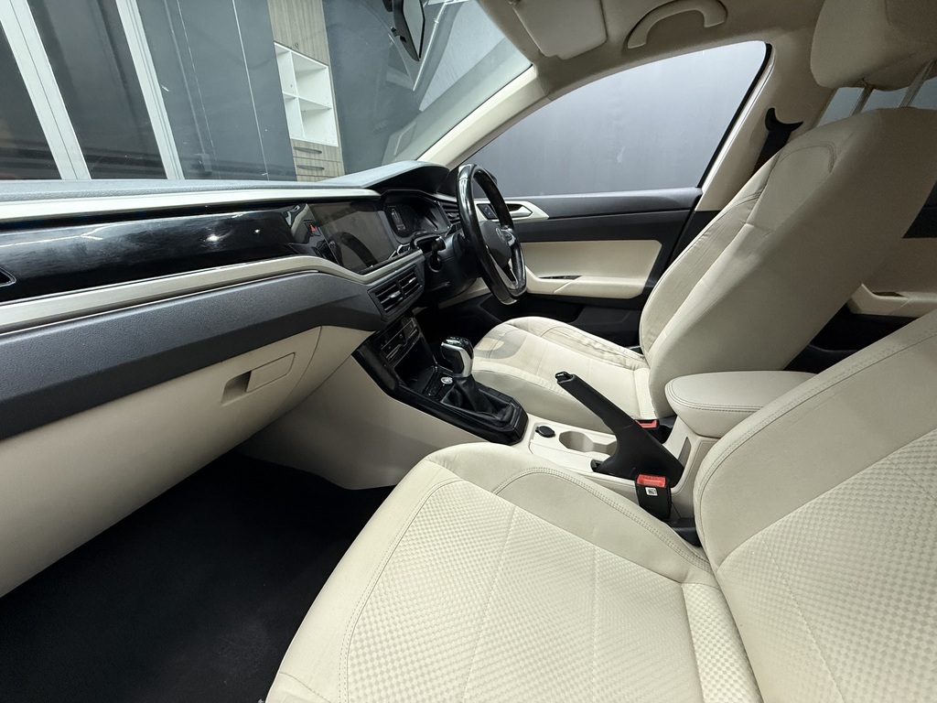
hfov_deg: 102.1
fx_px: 379
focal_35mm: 14
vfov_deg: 85.7
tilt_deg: -22.0
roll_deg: +0.4
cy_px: 352
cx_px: 468
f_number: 2.2
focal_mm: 2.22
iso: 400
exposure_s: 1/50
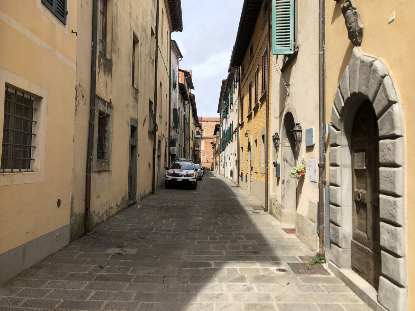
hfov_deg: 63.4
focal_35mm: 28
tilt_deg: +1.9
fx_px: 336
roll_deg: -0.3
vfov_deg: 49.7
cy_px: 156
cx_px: 208
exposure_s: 1/2525
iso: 20
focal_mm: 4
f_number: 1.8
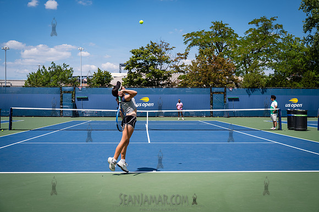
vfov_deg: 30.1
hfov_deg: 44.0
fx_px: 395
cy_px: 106
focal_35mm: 45
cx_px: 160
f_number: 4
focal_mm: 44
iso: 100
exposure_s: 1/1250
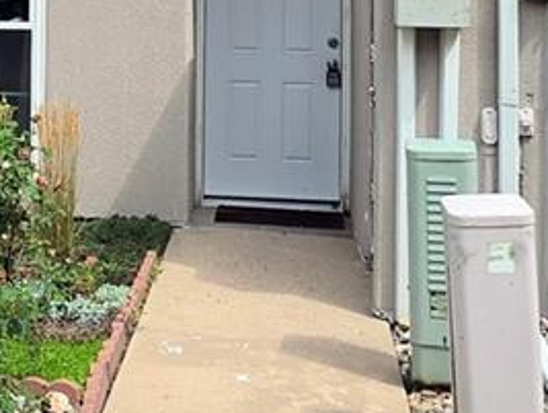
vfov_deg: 20.0
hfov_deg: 27.0
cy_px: -62
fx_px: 1110
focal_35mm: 70
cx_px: 86
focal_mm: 2.2
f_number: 1.9
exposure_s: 1/1641
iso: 32
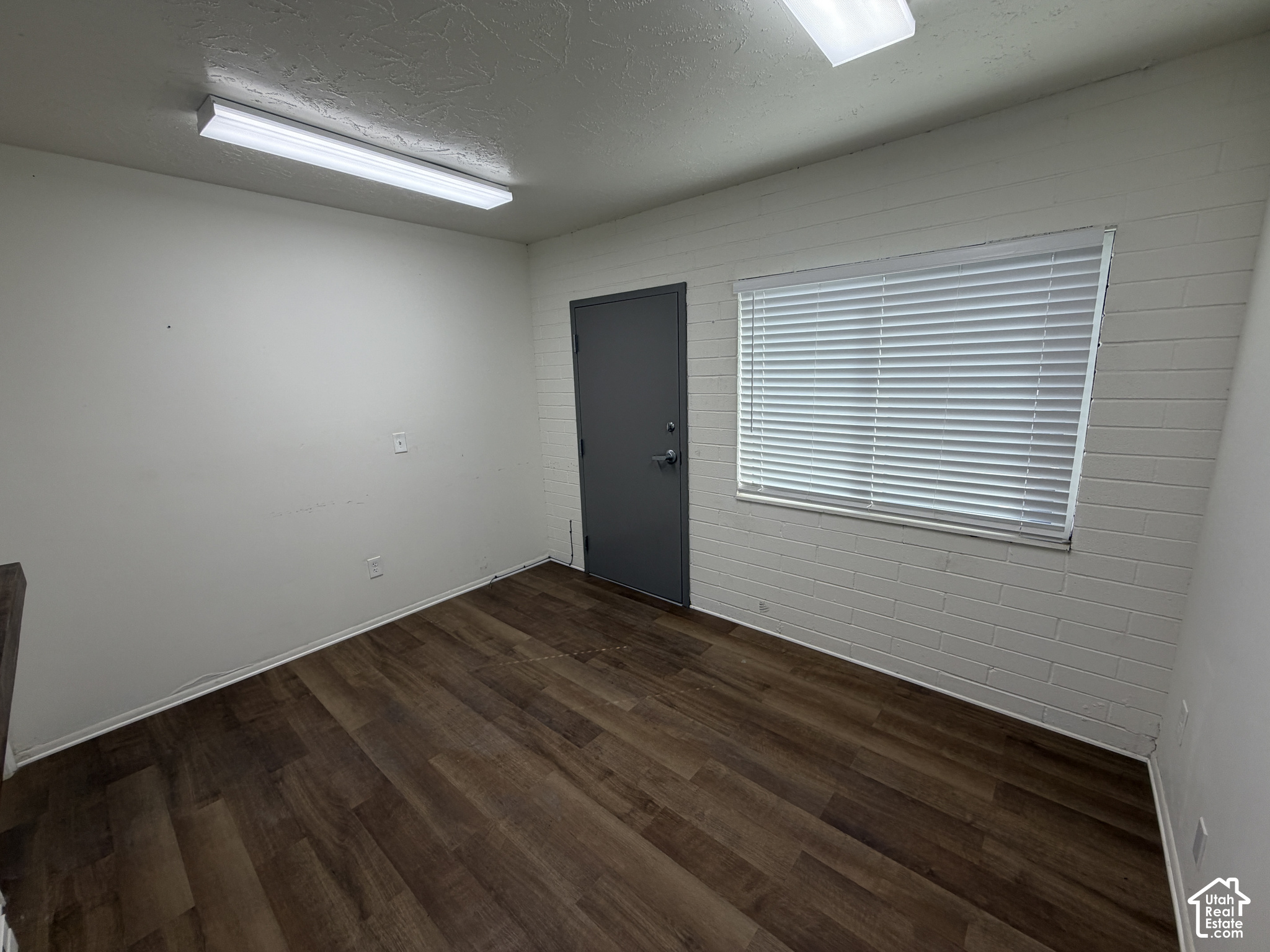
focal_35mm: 14
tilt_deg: -9.6
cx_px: 635
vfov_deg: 85.7
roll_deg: +1.4
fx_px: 514
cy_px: 476
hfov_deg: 102.1
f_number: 2.2
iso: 80
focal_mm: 2.22
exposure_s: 1/120
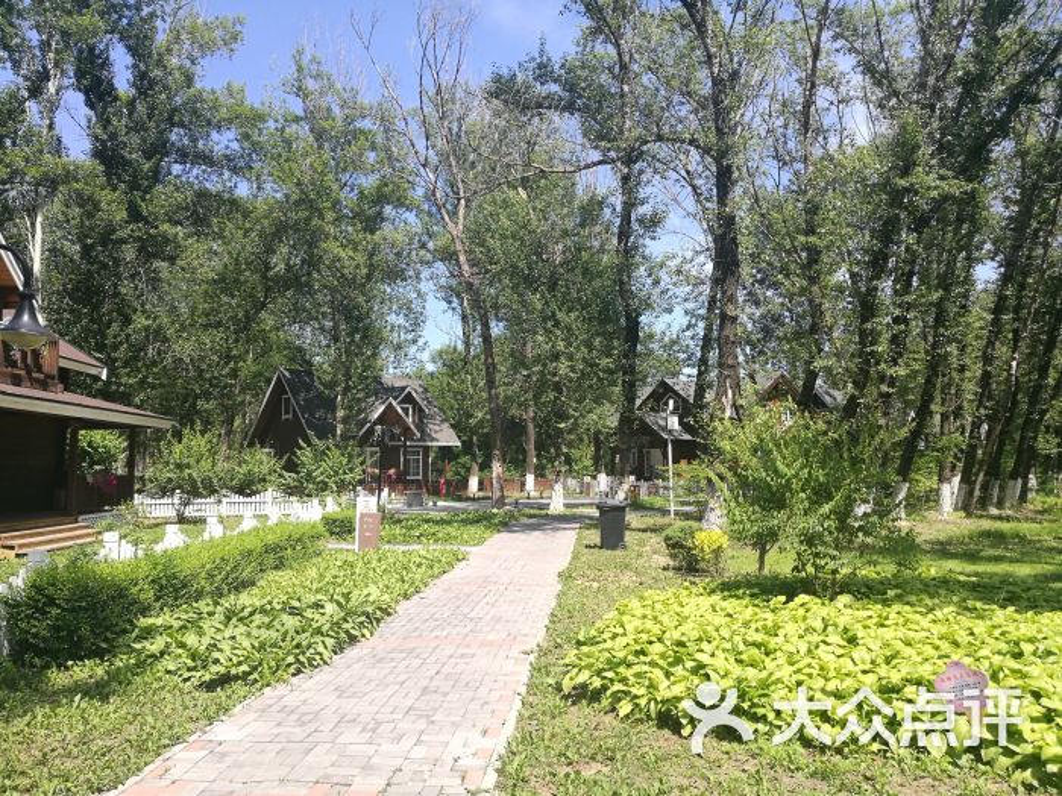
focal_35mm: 27
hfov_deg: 65.3
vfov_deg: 51.4
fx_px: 828
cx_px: 531
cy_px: 398
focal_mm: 4.5
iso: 50
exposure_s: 1/455
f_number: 2.2
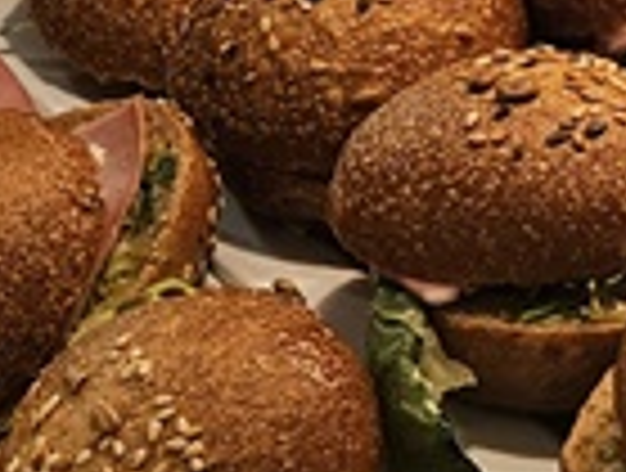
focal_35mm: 165
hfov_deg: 10.3
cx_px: 1518
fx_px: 2992
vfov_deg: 8.8
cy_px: -288
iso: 125
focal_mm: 5.4
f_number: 1.8
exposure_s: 1/120
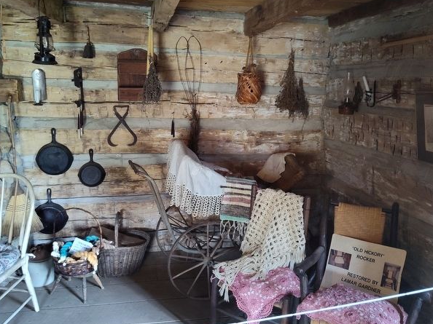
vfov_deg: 45.3
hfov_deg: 58.4
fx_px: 388
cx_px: 215
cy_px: 138
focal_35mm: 31
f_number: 1.8
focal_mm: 5.56
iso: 913
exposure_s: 1/60
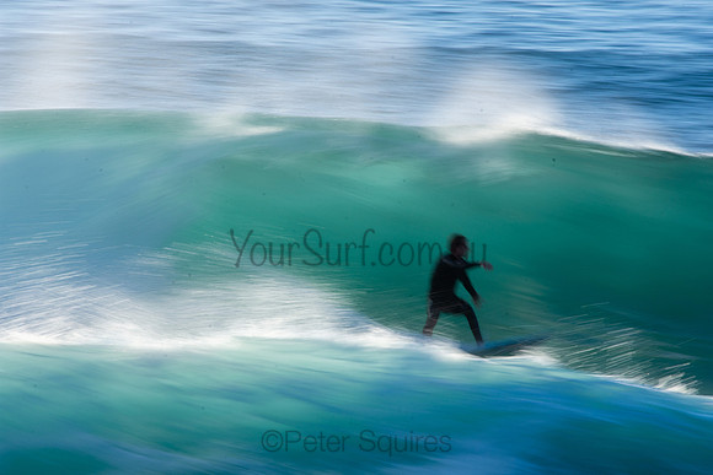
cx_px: 356
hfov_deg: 2.7
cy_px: 238
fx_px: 14857
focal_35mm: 750
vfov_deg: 1.8
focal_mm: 500
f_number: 25
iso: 100
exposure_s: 1/25
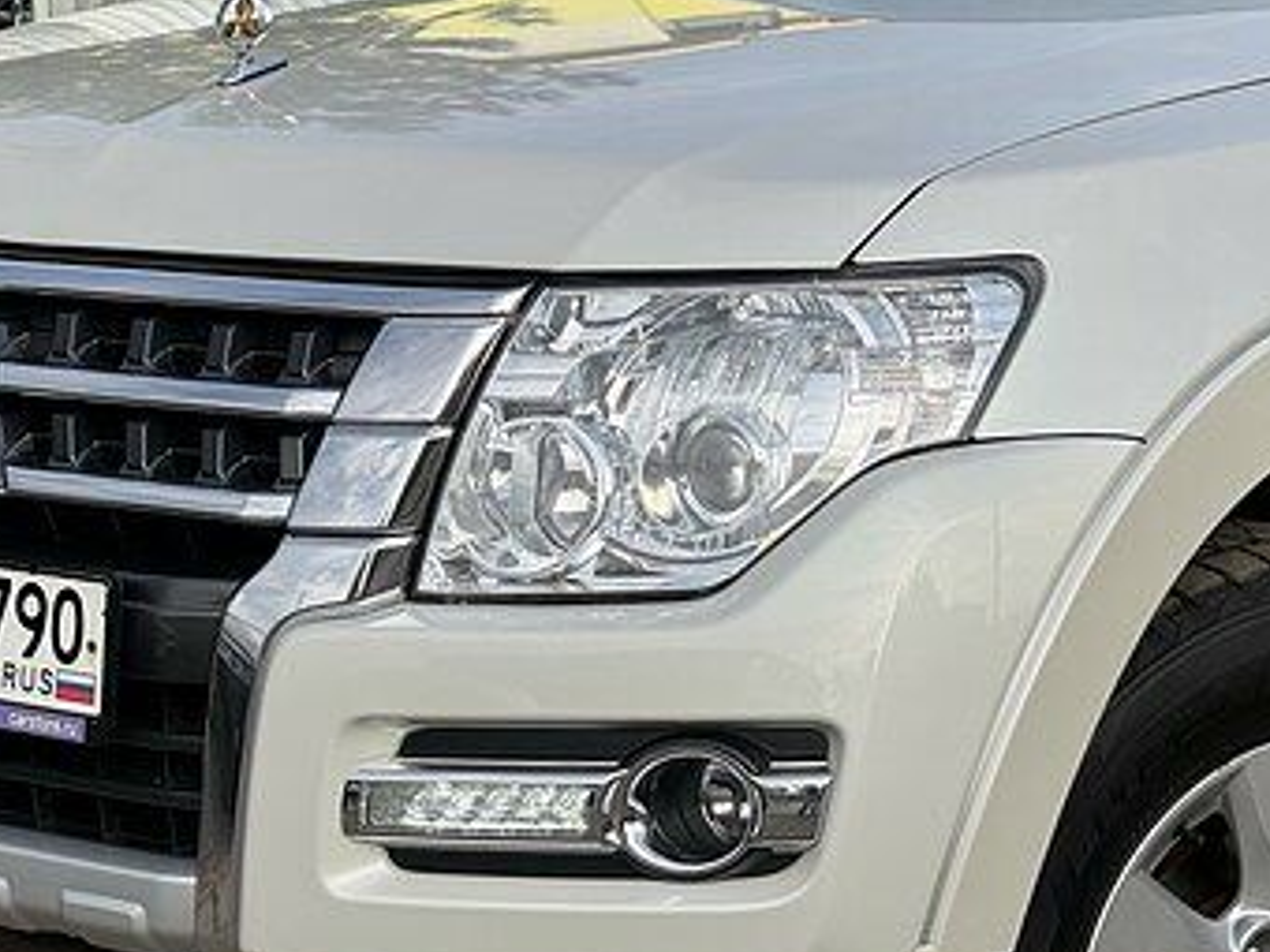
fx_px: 4549
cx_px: 755
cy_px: 519
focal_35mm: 124
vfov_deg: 12.0
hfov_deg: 15.9
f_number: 2.8
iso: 25
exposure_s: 1/217
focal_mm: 9
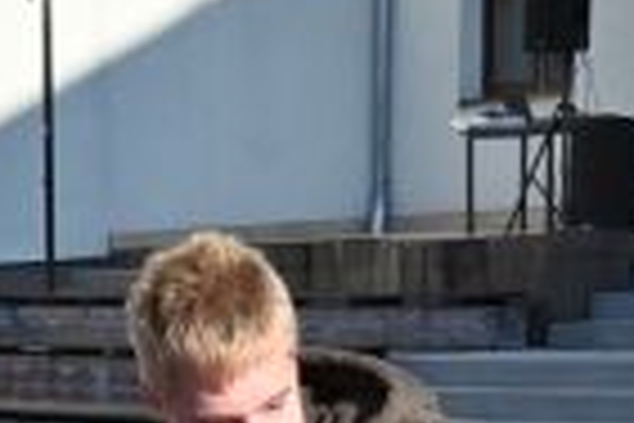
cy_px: 945
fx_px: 3187
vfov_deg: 7.2
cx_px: -270
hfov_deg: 11.0
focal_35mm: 181
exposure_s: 1/1000
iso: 1600
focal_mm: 32
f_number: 16
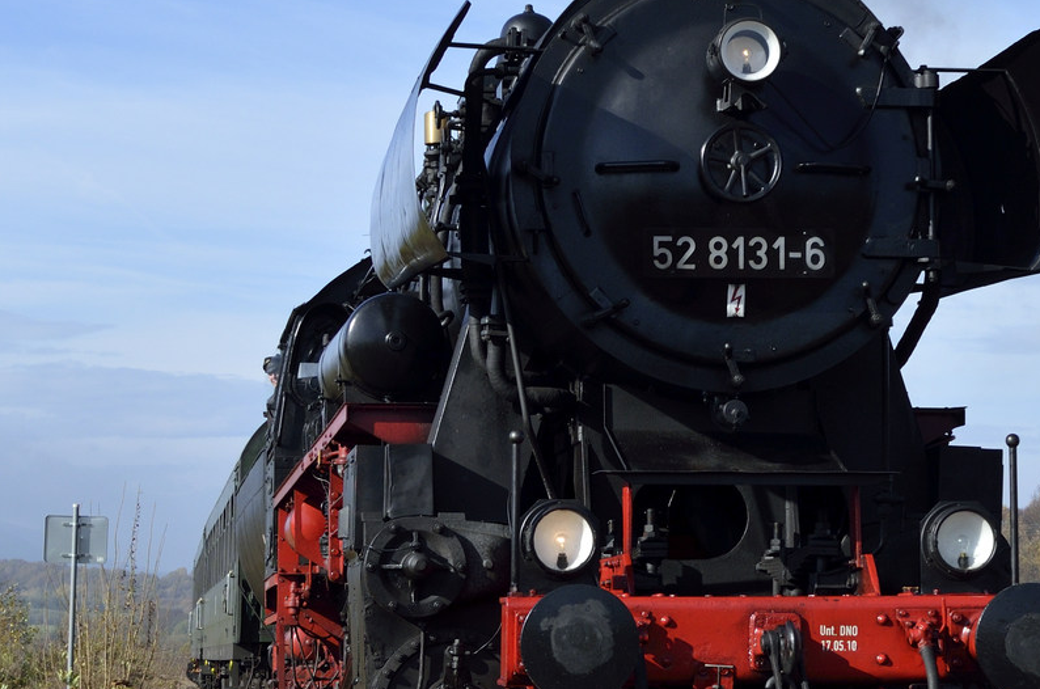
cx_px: 753
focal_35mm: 105
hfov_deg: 19.3
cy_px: 354
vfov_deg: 13.0
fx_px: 3033
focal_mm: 29
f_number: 8
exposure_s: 1/800
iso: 200
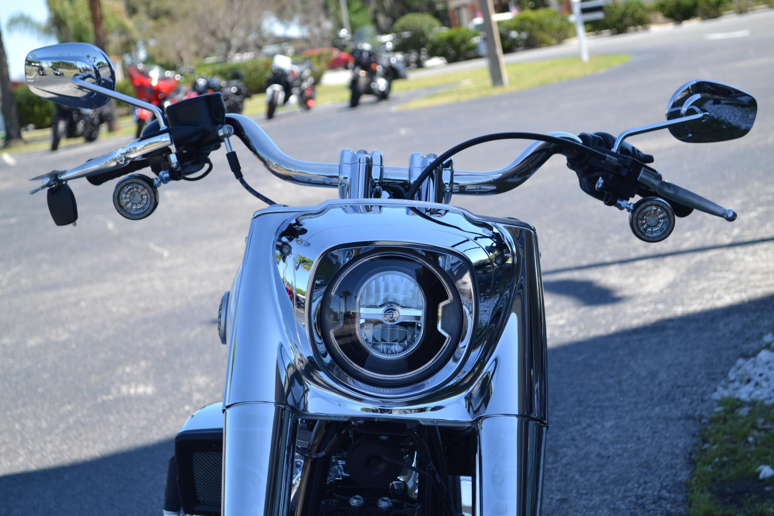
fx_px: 1483
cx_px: 387
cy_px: 258
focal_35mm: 69
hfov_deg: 29.2
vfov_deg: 19.7
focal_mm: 46
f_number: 6.3
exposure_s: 1/160
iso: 100
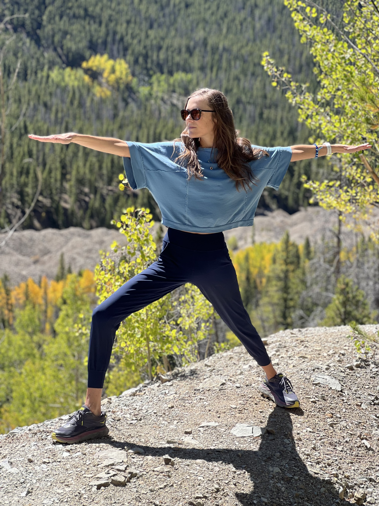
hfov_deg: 19.1
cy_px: 253
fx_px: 1124
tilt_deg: -11.2
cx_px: 190
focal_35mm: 77
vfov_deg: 25.3
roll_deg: -2.4
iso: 25
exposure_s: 1/250
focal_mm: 9
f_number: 2.8
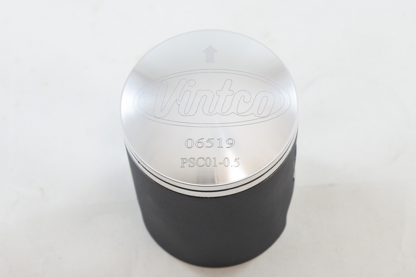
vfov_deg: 17.9
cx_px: 208
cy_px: 138
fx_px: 878
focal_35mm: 76
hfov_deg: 26.7
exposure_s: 1/100
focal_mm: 28.5
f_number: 5.6
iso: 800
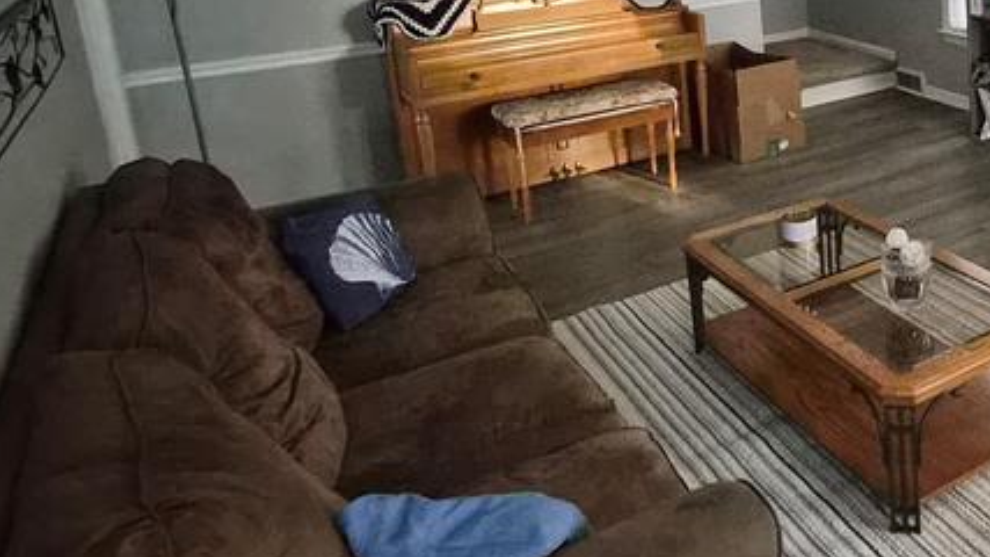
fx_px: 892
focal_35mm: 34
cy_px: 51
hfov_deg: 49.8
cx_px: 937
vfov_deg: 32.8
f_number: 2.2
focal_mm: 1.7
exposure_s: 1/40
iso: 1600
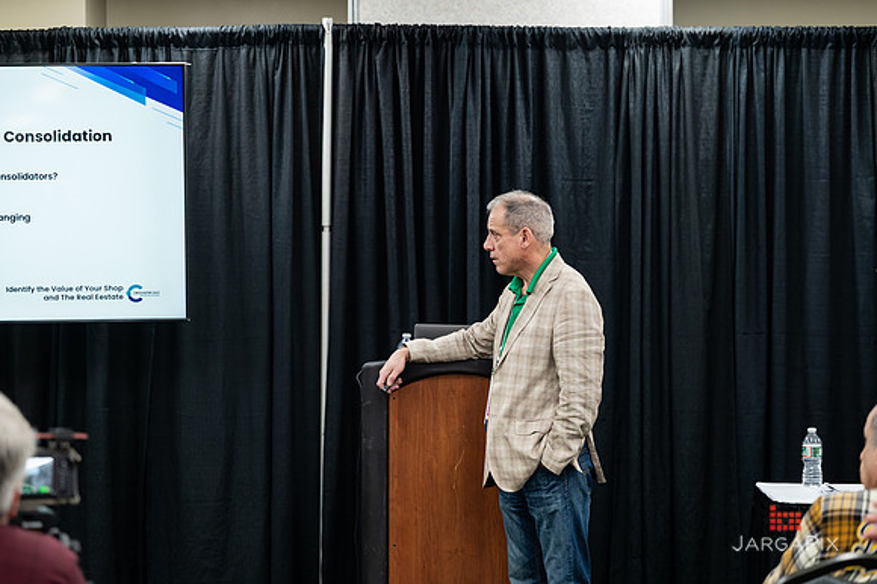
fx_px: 2526
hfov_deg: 19.7
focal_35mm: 104
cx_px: 438
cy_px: 292
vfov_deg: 13.2
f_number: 3.2
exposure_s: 1/200
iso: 1000
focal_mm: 102
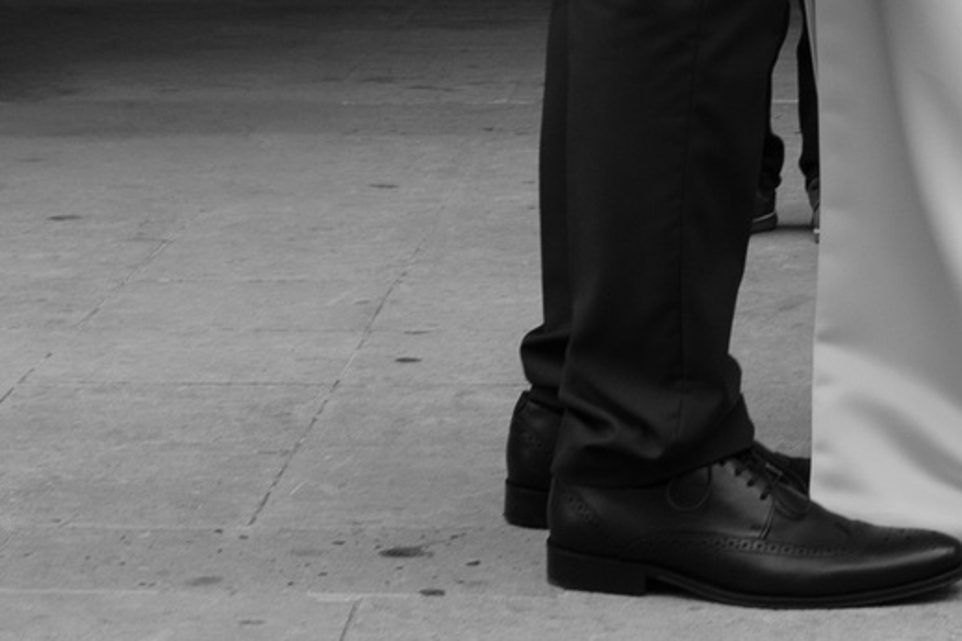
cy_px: -683
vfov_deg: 9.6
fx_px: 3527
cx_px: 650
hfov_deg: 15.5
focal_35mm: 132
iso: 100
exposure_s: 1/200
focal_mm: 16
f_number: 4
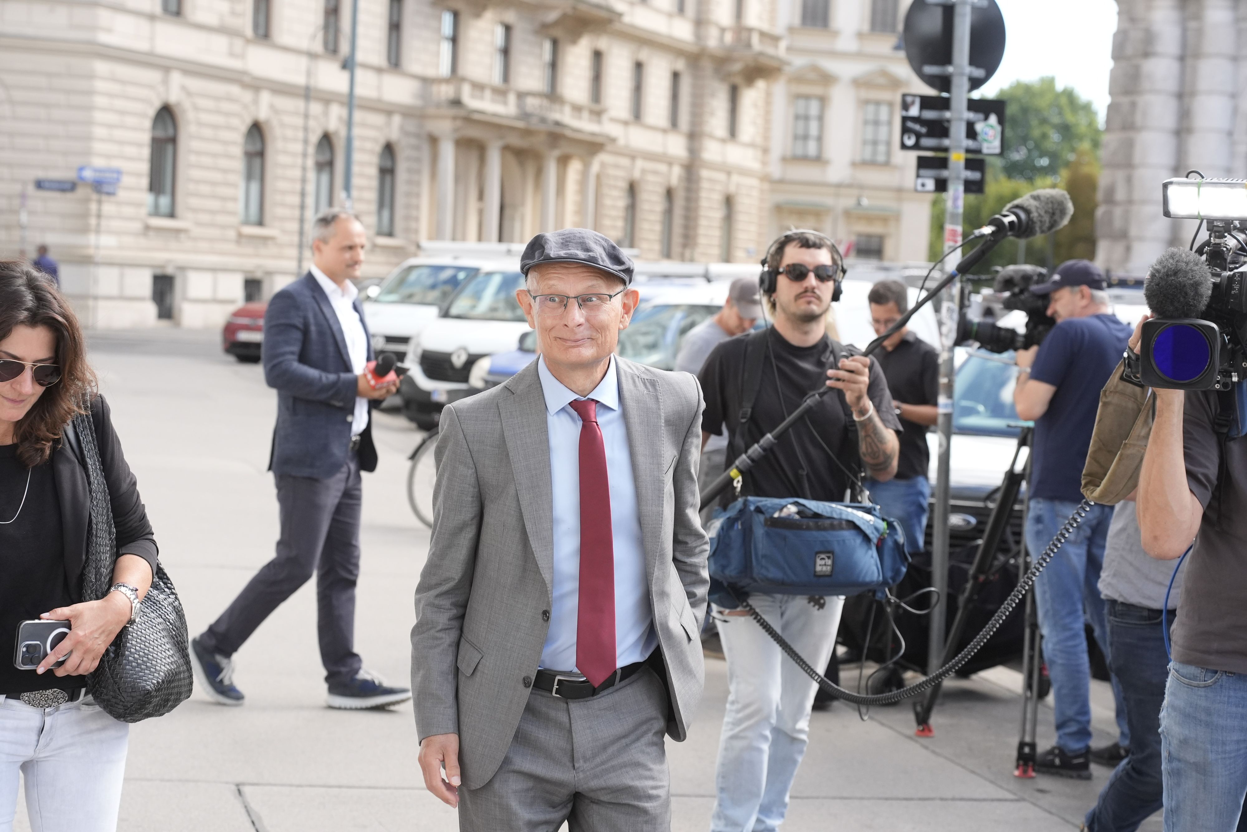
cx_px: 624
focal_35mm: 70
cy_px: 416
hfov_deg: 28.8
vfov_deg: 19.5
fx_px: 2425
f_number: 5
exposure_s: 1/1250
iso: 1250
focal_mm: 70
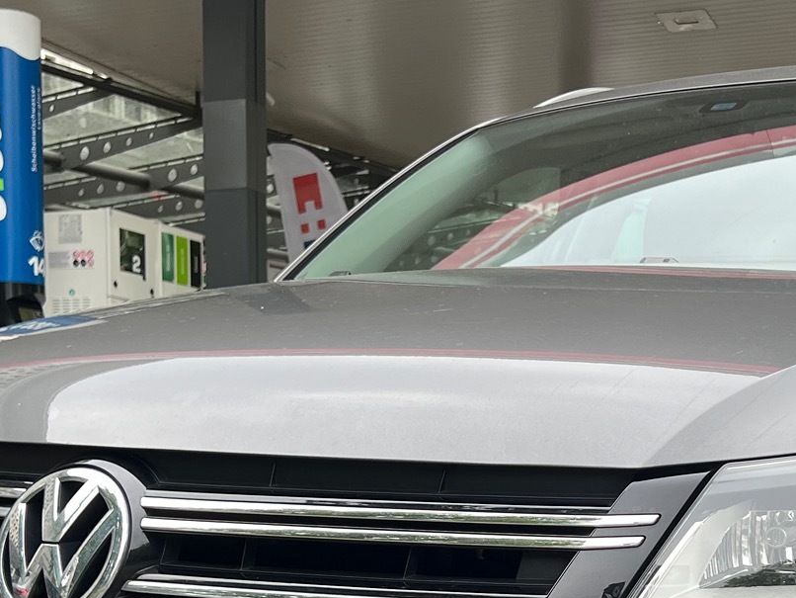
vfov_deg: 21.9
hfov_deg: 29.7
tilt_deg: -4.7
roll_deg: -0.6
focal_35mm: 65
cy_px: 573
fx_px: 1495
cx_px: 474
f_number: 1.5
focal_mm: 5.7
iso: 50
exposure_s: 1/786
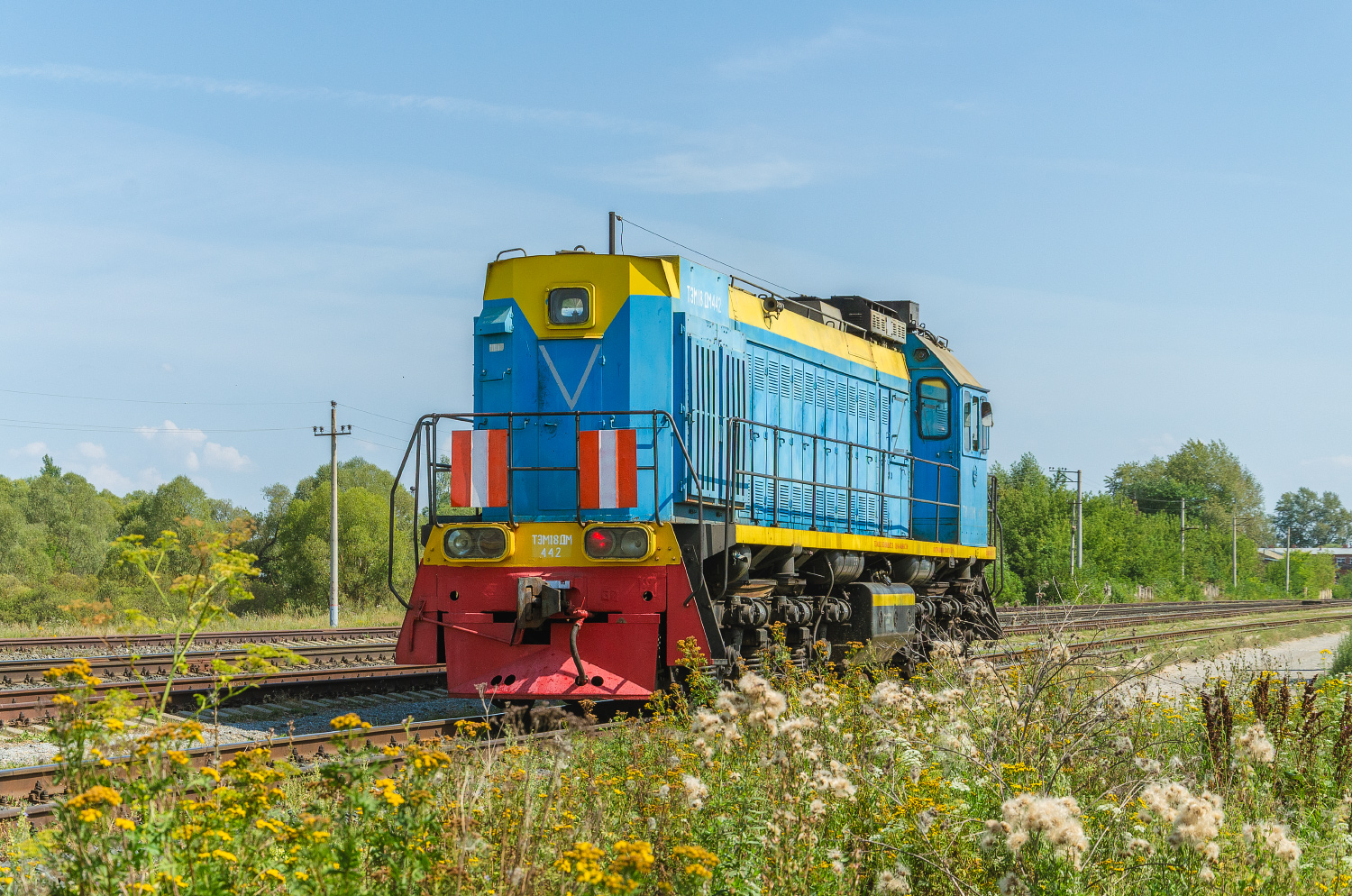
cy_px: 448
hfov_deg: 26.0
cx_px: 676
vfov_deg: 17.4
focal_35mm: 78
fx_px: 2924
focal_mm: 52
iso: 320
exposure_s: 1/1000
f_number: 7.1
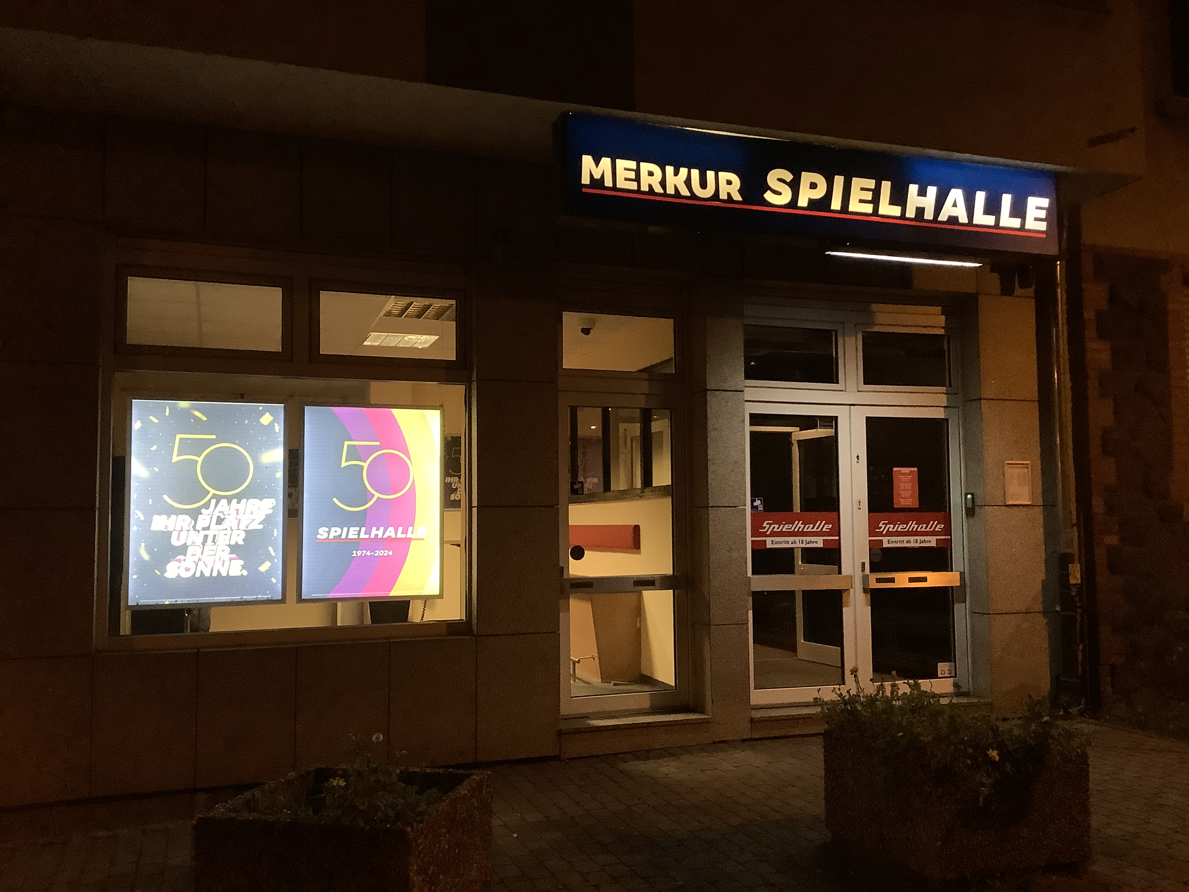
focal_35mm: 31
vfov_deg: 45.4
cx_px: 594
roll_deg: +0.3
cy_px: 446
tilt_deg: +4.2
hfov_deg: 58.4
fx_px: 1065
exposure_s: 1/50
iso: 160
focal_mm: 3.3
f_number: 2.4
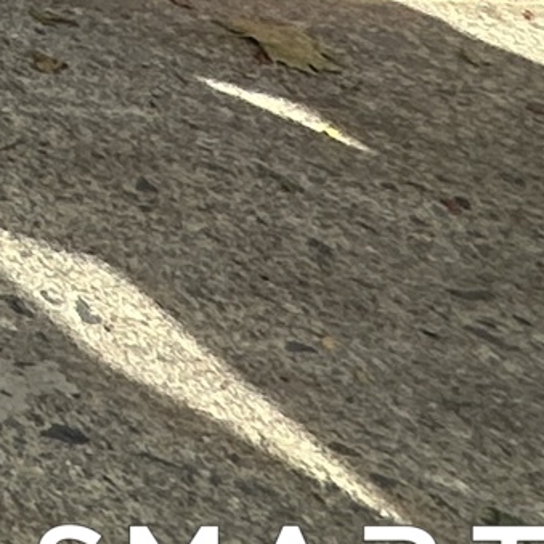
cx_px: -1696
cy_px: -1194
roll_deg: +0.1
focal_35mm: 112
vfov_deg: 10.2
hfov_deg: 7.9
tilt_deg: +4.2
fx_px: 1991
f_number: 2.2
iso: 40
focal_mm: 2.22
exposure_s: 1/720
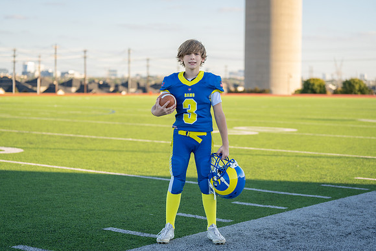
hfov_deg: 28.4
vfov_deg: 19.2
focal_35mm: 71
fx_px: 743
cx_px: 188
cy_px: 126
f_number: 2.8
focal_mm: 70
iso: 100
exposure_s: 1/400
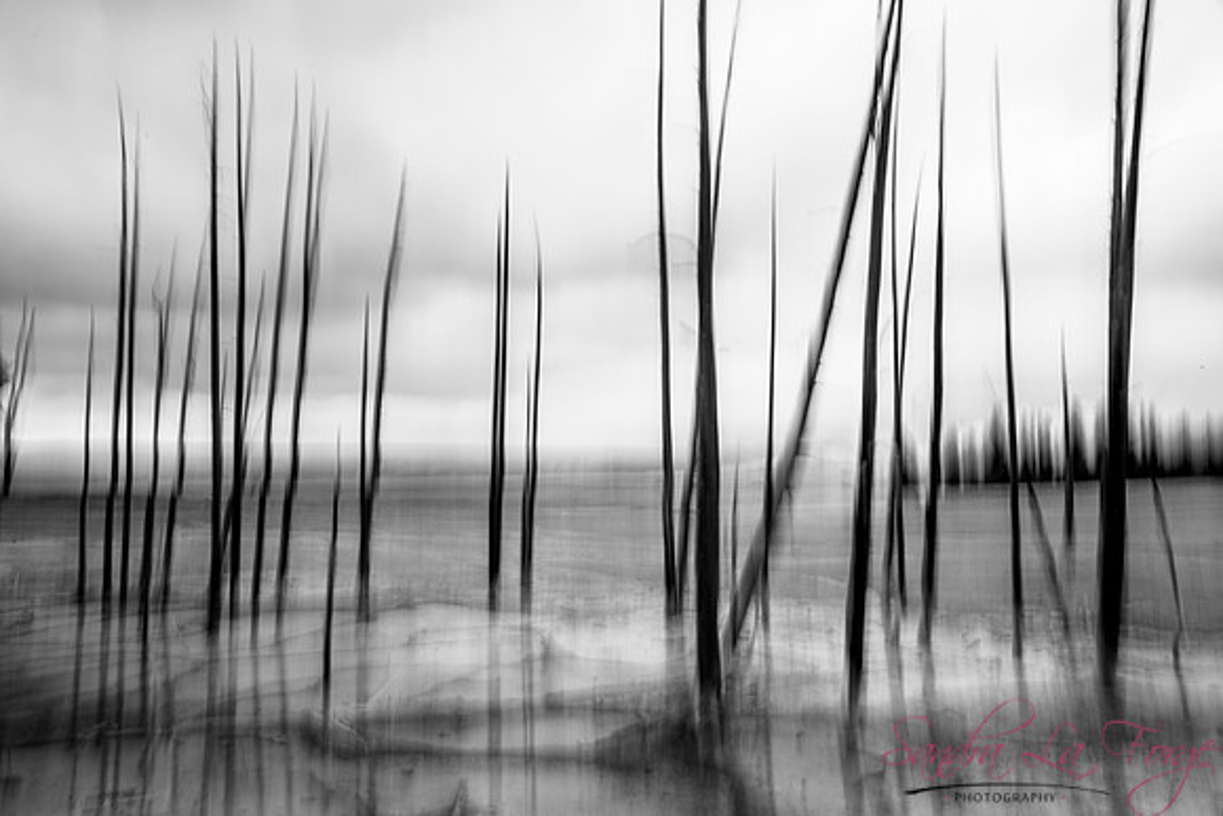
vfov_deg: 42.3
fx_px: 1053
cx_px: 612
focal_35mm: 31
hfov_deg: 60.3
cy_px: 408
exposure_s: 1/5
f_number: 22
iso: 50
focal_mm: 31
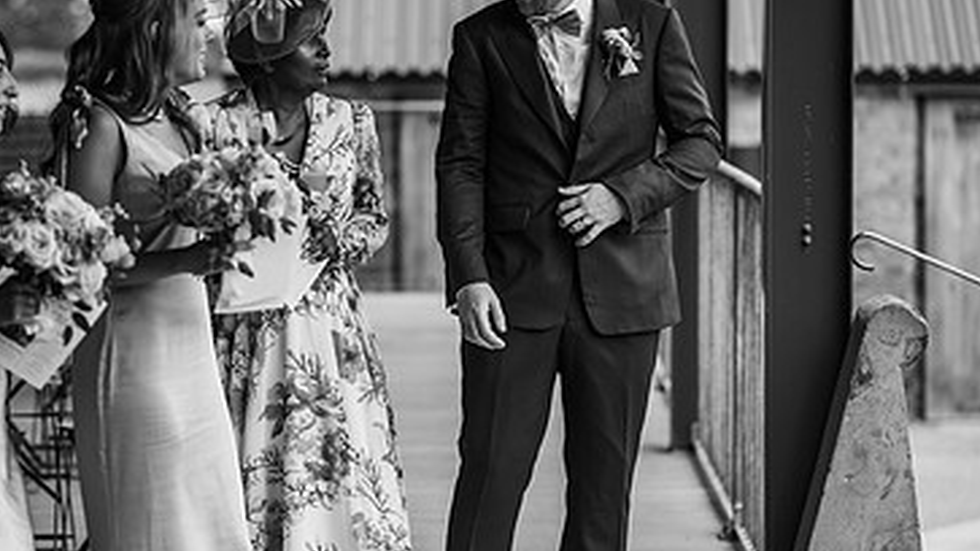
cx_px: 324
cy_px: 259
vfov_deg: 8.5
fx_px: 3689
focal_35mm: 142
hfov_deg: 15.1
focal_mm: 85
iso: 100
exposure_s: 1/2500
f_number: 2
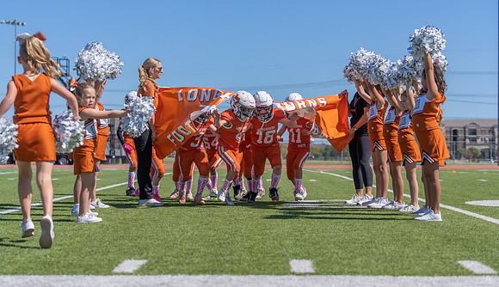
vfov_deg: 15.6
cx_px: 262
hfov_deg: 26.7
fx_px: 1051
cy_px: 136
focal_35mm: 79
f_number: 3.5
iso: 125
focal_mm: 70
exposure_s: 1/2500
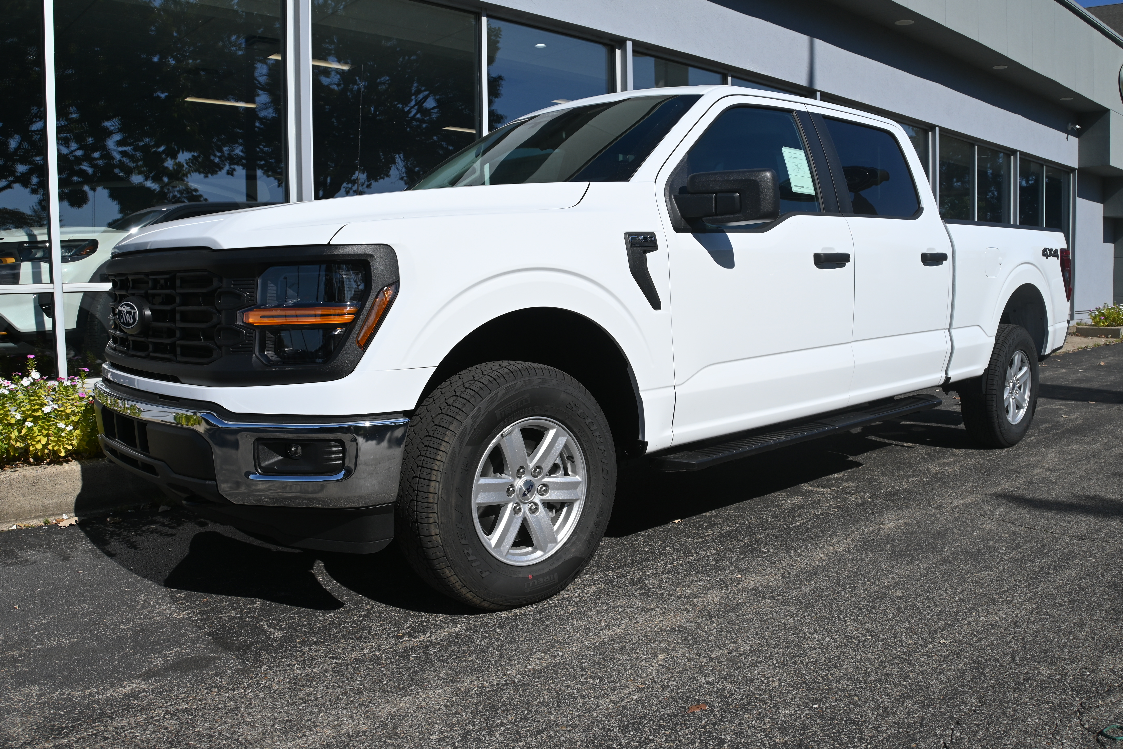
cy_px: 374
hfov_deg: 43.0
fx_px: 1427
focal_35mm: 46
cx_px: 562
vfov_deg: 29.4
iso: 100
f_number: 9
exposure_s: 1/640
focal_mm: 30.5
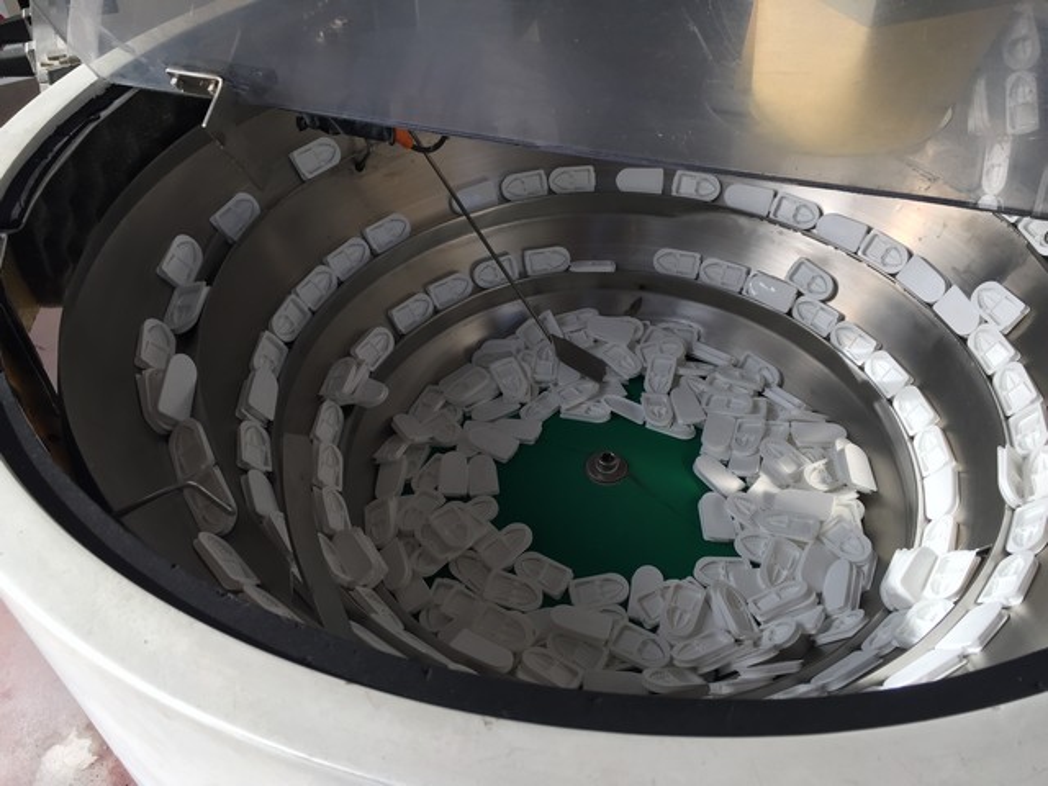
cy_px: 393
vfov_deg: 48.2
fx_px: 878
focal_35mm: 29
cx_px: 524
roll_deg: +0.6
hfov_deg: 61.7
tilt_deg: -44.3
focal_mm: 4.15
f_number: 2.2
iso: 32
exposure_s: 1/366
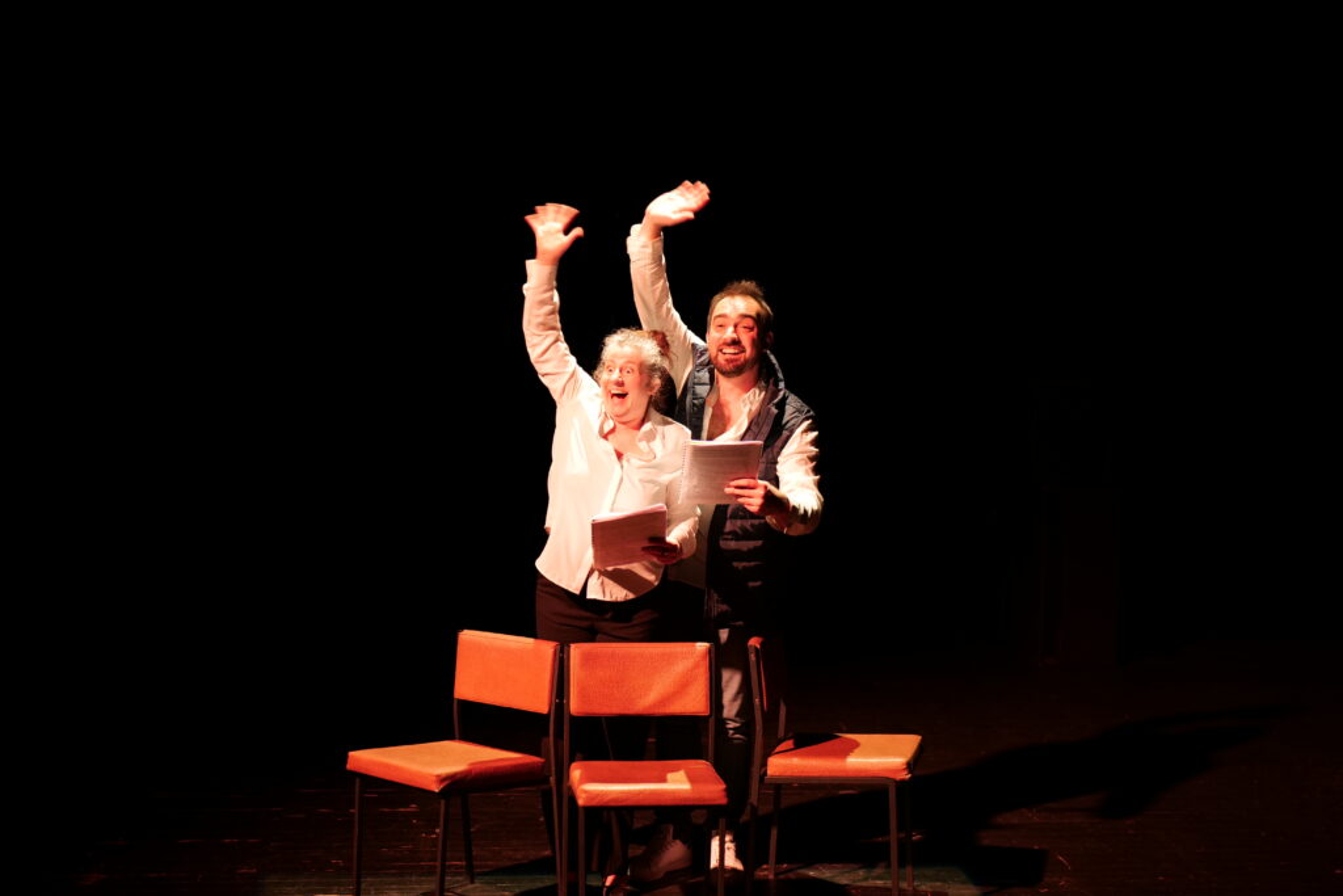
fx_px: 1865
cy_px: 448
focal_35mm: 50
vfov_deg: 27.0
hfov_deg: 39.6
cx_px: 672
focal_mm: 50
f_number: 1.8
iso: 1250
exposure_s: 1/80
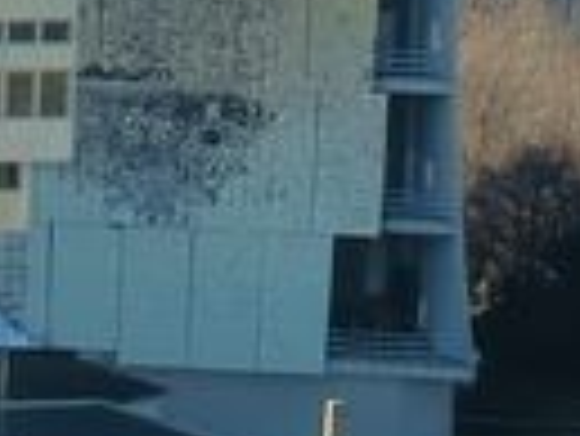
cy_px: -328
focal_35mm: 590
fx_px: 9895
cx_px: 85
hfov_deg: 3.4
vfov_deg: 2.5
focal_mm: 13.6
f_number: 4.6
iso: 64
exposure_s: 1/400
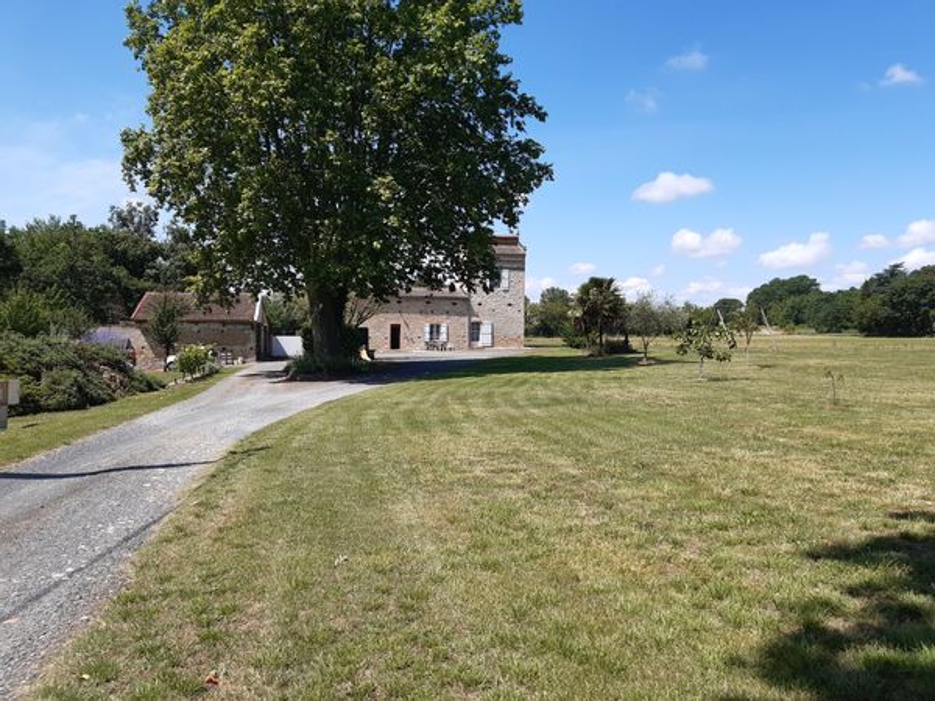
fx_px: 702
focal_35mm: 26
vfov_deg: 53.1
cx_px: 468
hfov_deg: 67.3
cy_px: 350
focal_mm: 3.92
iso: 40
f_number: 1.7
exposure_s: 1/1425
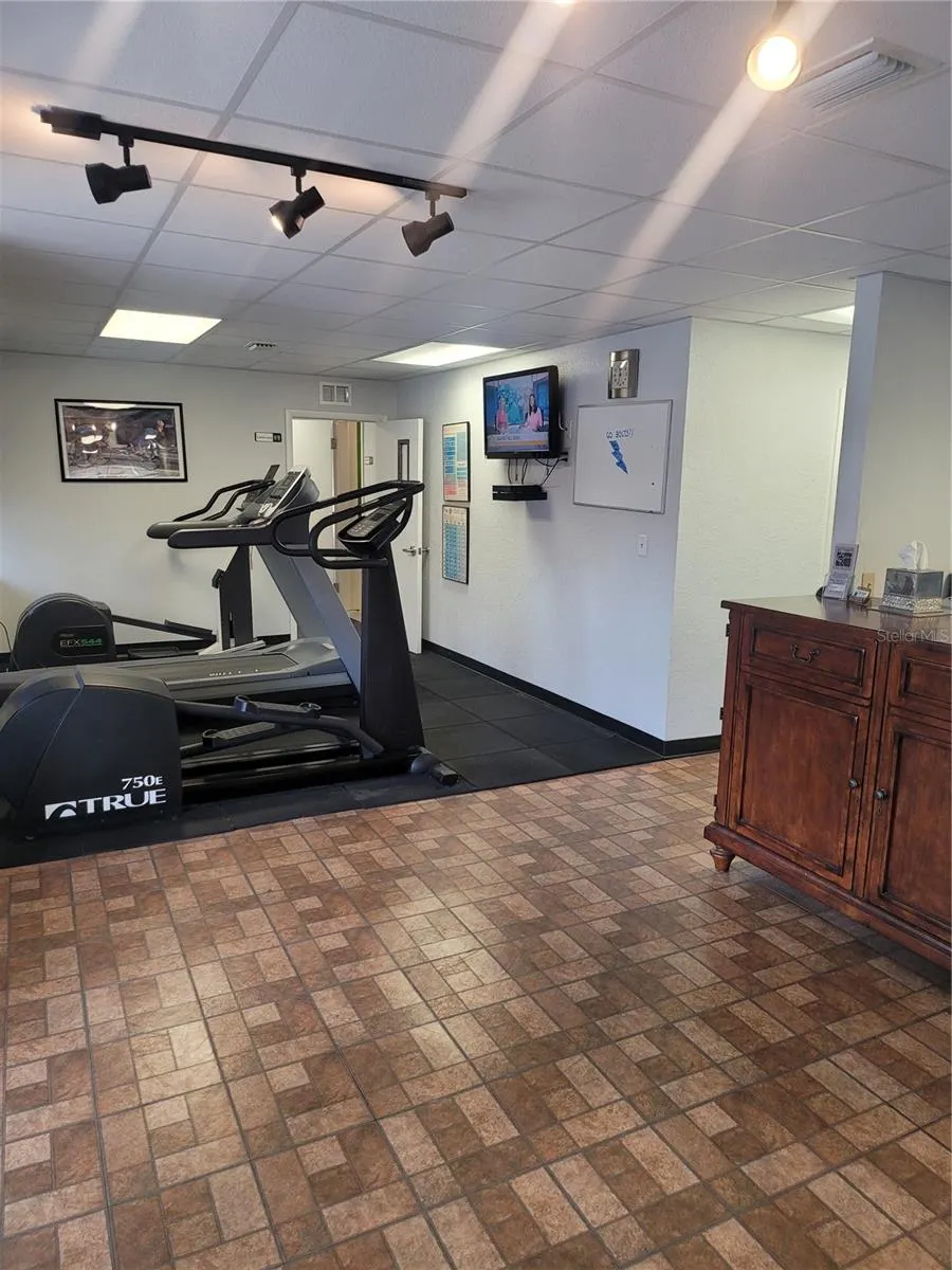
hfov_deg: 53.1
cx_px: 476
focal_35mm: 26
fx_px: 953
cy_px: 635
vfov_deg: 67.3
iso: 200
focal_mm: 5
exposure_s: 1/120
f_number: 1.8
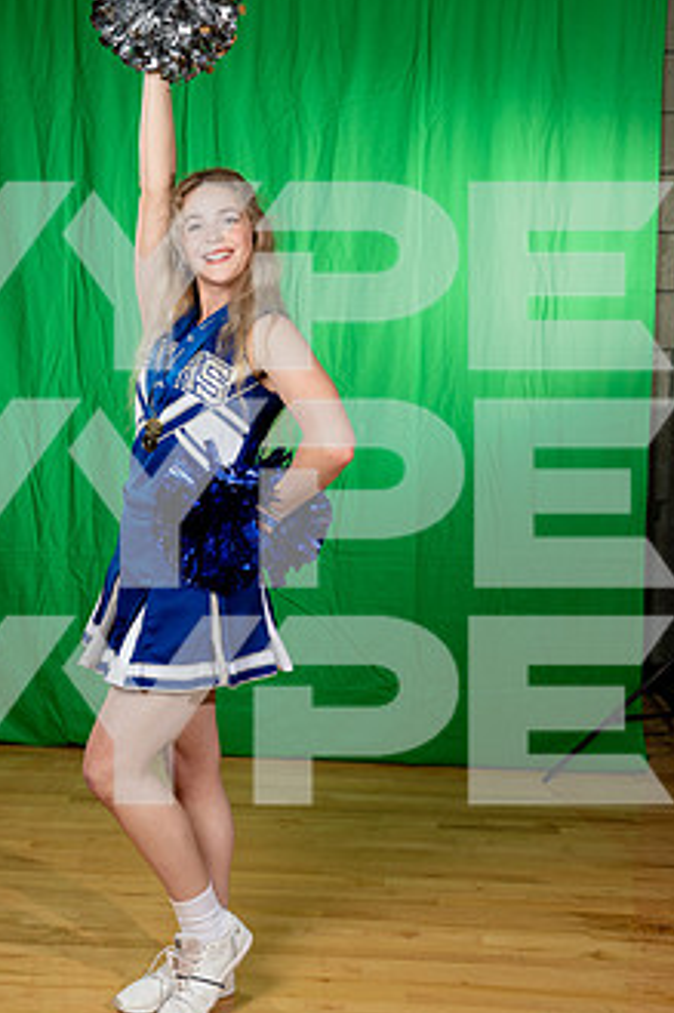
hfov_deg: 21.5
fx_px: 1771
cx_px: 225
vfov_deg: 31.9
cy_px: 496
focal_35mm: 63
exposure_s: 1/250
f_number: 5
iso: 160
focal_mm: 46
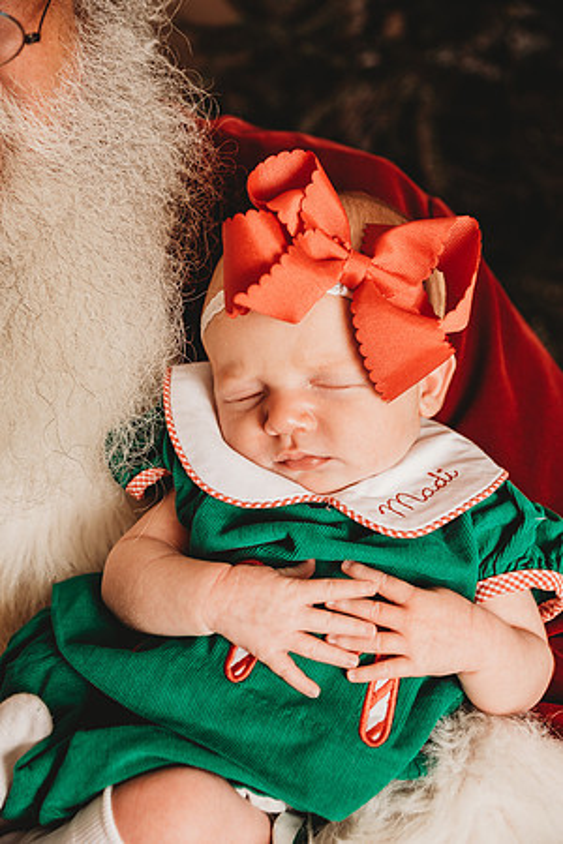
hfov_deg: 21.9
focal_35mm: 62
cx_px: 282
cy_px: 422
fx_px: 1454
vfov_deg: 32.4
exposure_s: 1/160
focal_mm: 62
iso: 100
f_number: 4
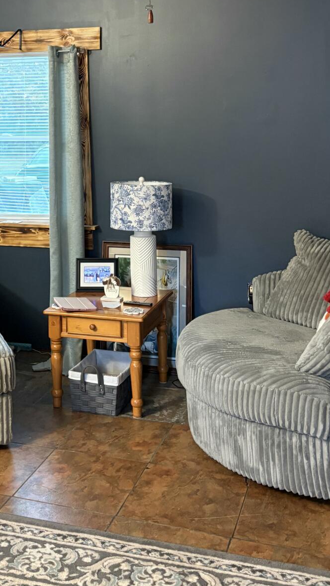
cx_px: 86
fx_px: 746
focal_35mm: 48
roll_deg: +2.3
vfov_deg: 41.7
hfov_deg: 24.7
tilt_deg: -3.1
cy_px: 148
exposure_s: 1/30
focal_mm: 5.96
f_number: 1.6
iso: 500
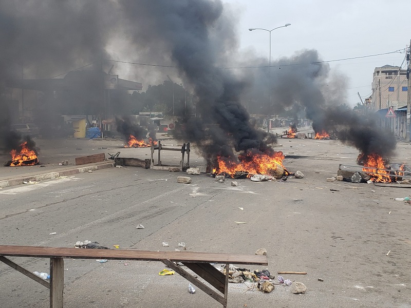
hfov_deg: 67.3
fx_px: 309
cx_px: 206
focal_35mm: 26
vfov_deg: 53.1
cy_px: 154
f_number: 2.4
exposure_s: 1/563
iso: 50
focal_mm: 4.3
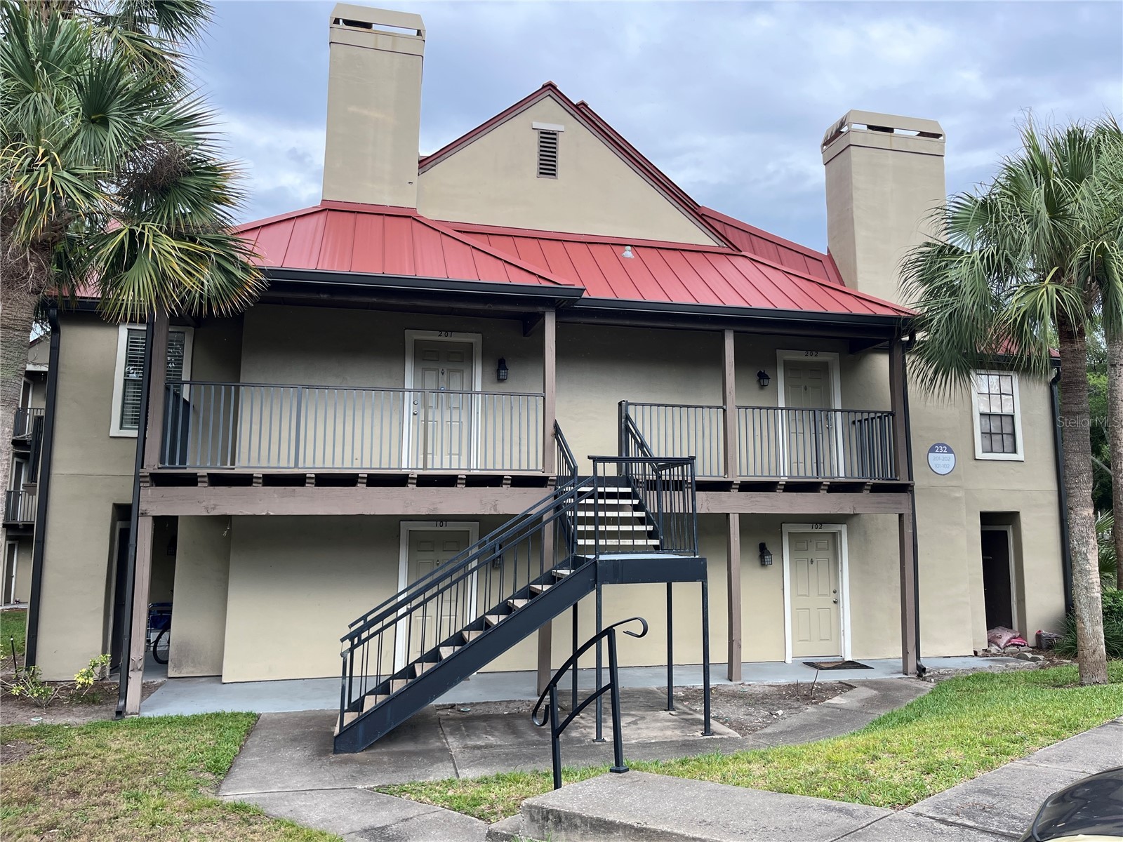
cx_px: 562
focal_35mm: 26
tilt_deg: +11.9
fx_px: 843
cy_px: 421
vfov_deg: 53.1
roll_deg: +0.6
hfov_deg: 67.3
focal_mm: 5.1
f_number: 1.6
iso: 50
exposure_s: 1/1372
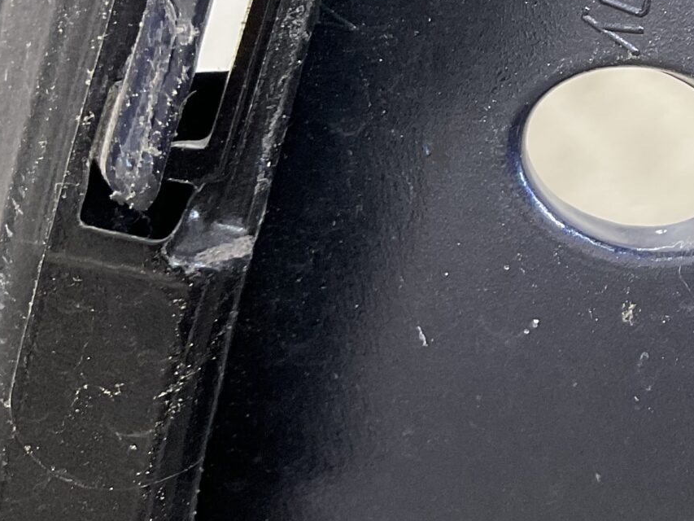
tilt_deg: -10.0
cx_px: 1025
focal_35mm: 87
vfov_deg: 16.2
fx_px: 1744
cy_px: -116
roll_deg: +12.0
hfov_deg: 19.7
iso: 40
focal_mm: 3
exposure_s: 1/120
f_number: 1.8
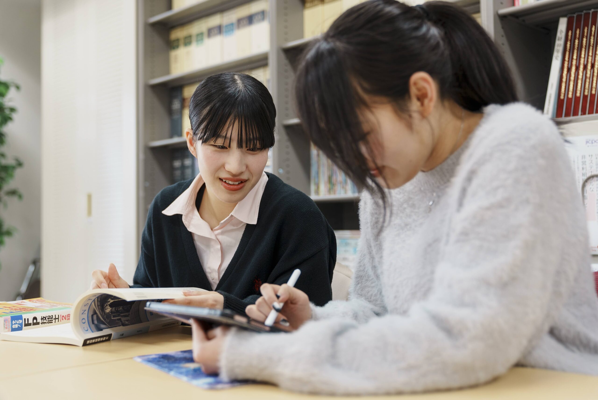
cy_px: 200
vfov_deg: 31.9
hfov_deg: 46.4
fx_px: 698
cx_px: 299
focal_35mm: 42
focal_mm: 42
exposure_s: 1/100
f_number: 2.8
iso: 320
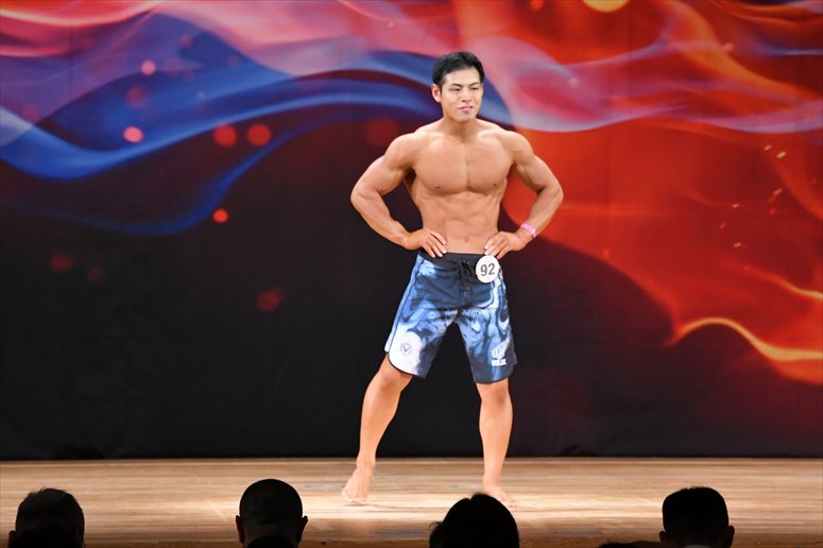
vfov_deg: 6.1
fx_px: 5141
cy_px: 274
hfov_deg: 9.2
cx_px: 412
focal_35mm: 225
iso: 3200
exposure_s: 1/400
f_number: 5.6
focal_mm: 150
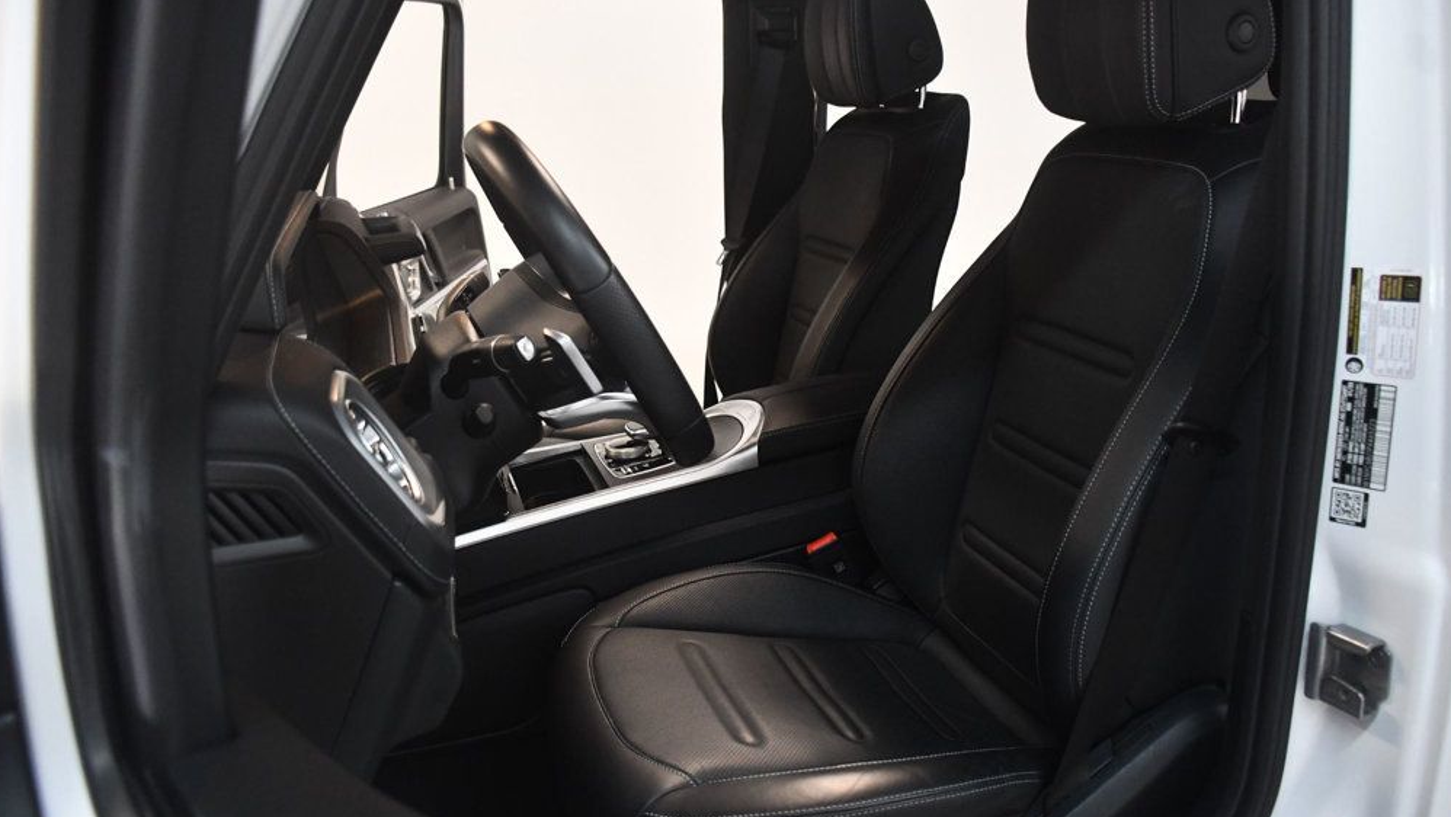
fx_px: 1116
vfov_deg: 40.2
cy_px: 422
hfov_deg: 66.1
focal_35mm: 29
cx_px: 727
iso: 2800
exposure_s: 1/125
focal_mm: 18
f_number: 3.5
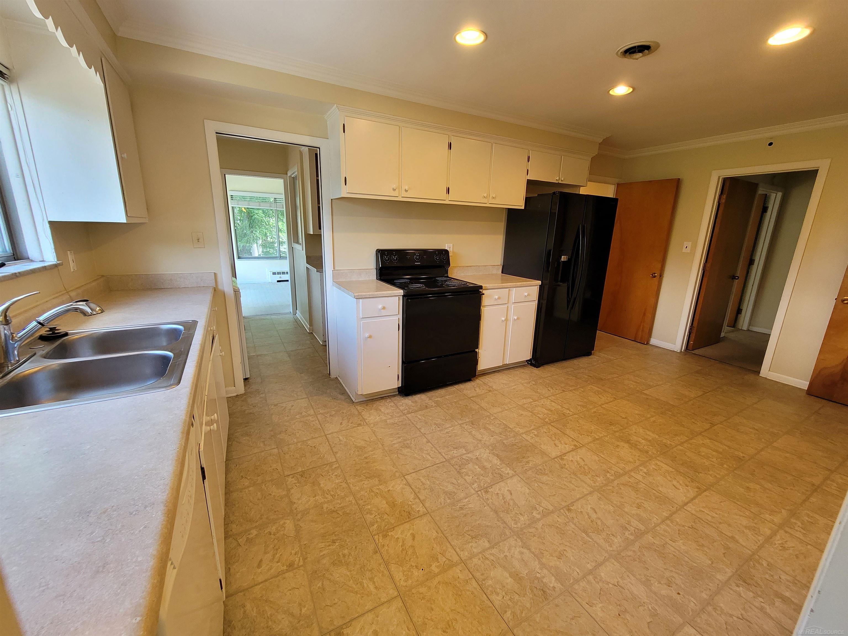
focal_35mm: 13
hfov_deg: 106.2
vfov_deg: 89.9
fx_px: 318
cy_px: 318
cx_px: 424
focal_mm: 2.2
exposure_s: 1/60
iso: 200
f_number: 2.2
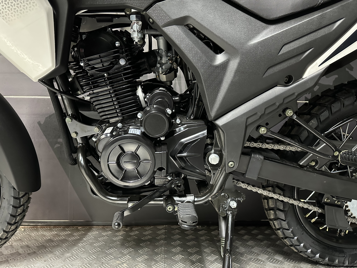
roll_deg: +0.5
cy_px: 134
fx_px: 248
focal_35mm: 24
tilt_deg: +0.5
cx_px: 178
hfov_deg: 71.6
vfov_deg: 56.8
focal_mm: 6.86
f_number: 1.78
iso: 1000
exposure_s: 1/53
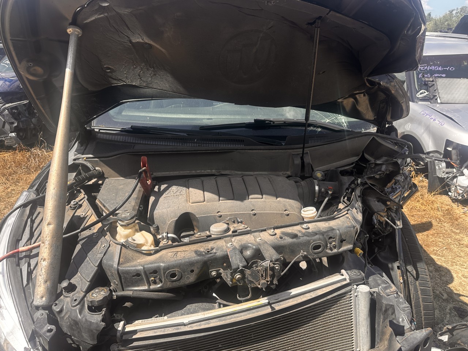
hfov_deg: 71.6
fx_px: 324
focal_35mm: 24
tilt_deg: -22.5
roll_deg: -0.8
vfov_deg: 56.8
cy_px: 176
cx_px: 234
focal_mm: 6.86
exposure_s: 1/1433
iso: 80
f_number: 1.78
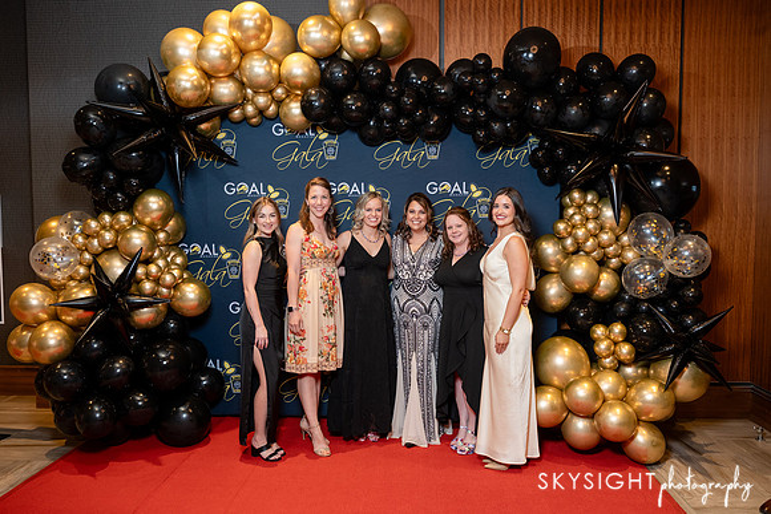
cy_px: 257
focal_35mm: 29
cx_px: 386
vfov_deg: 45.7
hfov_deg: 64.5
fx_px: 611
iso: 2000
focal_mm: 28
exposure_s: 1/200
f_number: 3.5
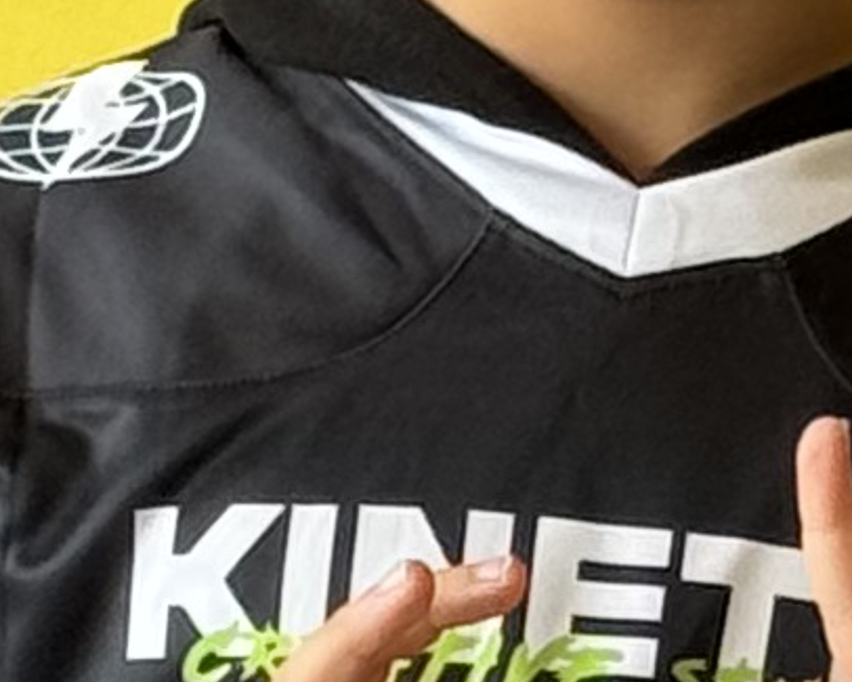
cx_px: 713
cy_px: 1486
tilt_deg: -11.7
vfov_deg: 3.3
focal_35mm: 465
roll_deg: -0.3
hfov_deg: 4.2
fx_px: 11728
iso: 64
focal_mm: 6.76
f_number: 1.78
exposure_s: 1/121
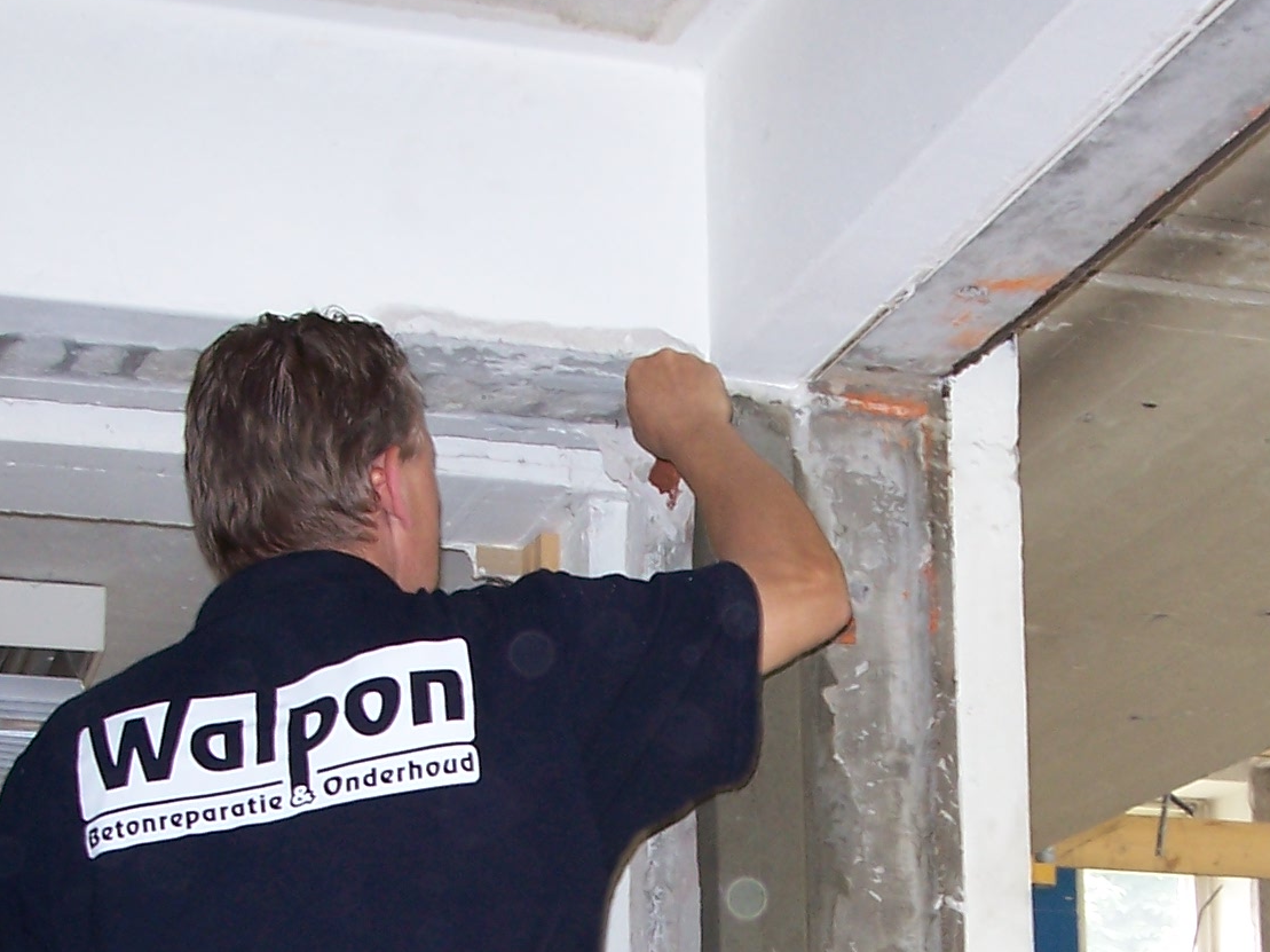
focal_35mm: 79
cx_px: 758
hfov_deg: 24.7
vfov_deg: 18.2
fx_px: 2897
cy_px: 961
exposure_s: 1/60
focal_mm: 5.6
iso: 80
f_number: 2.7
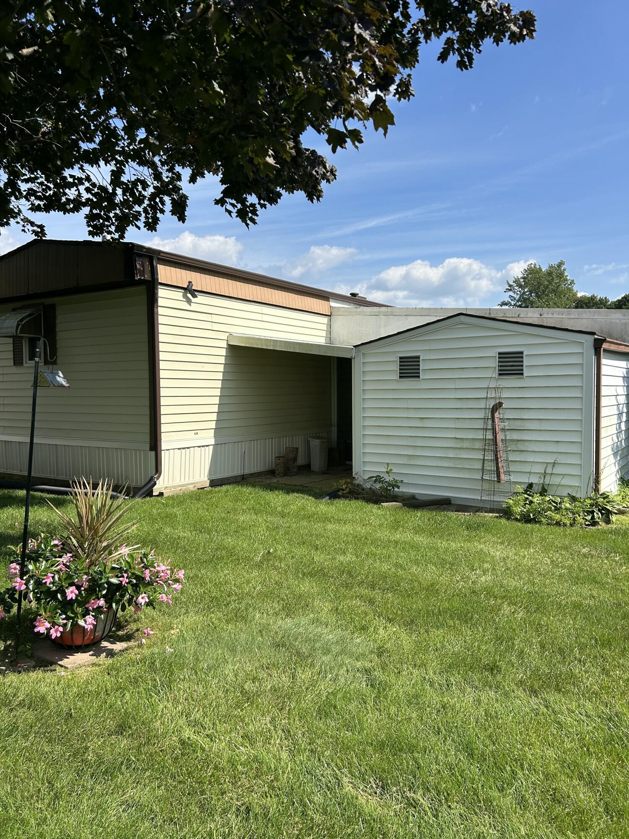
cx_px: 314
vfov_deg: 67.3
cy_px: 420
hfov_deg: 53.1
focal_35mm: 26
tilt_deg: -2.9
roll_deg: +0.2
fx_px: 630
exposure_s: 1/3831
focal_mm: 5.7
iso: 50
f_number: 1.5
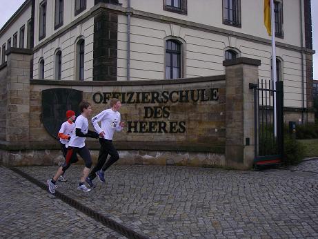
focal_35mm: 38
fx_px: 349
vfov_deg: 37.7
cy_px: 120
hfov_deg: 49.0
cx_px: 159
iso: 64
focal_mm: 6.3
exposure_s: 1/250
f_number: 3.3
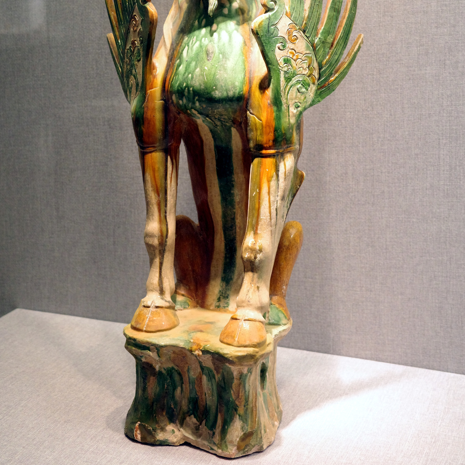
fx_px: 790
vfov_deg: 32.1
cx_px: 229
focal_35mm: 52
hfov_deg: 32.8
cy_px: 112
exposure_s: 1/40
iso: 2500
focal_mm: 26
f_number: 2.8
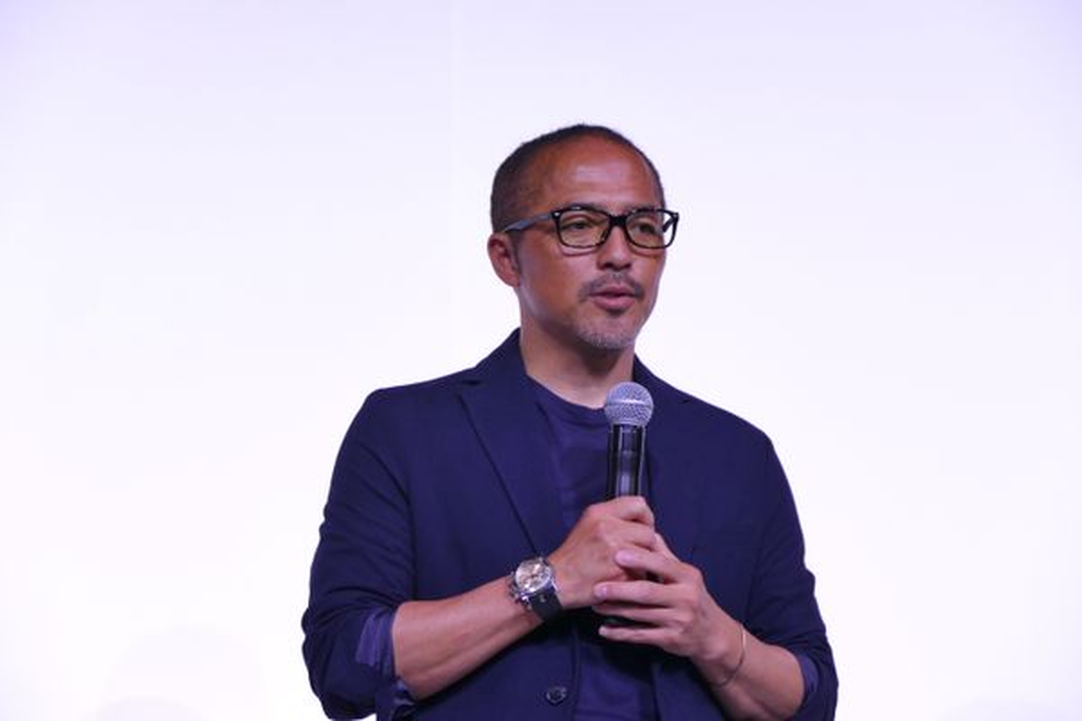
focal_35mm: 180
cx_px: 541
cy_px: 360
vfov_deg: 7.6
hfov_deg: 11.4
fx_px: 5410
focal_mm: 65.81
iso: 125
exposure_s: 1/125
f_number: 4
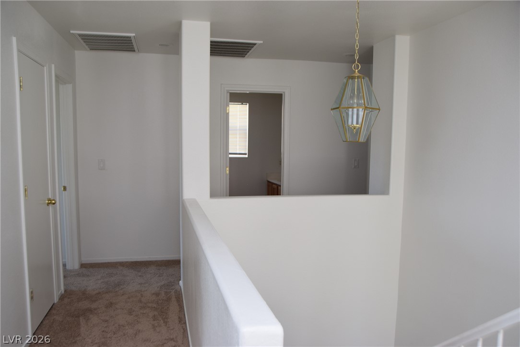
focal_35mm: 30
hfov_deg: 61.9
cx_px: 260
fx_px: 434
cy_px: 174
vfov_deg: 43.7
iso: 400
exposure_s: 1/80
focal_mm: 20
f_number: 4.5
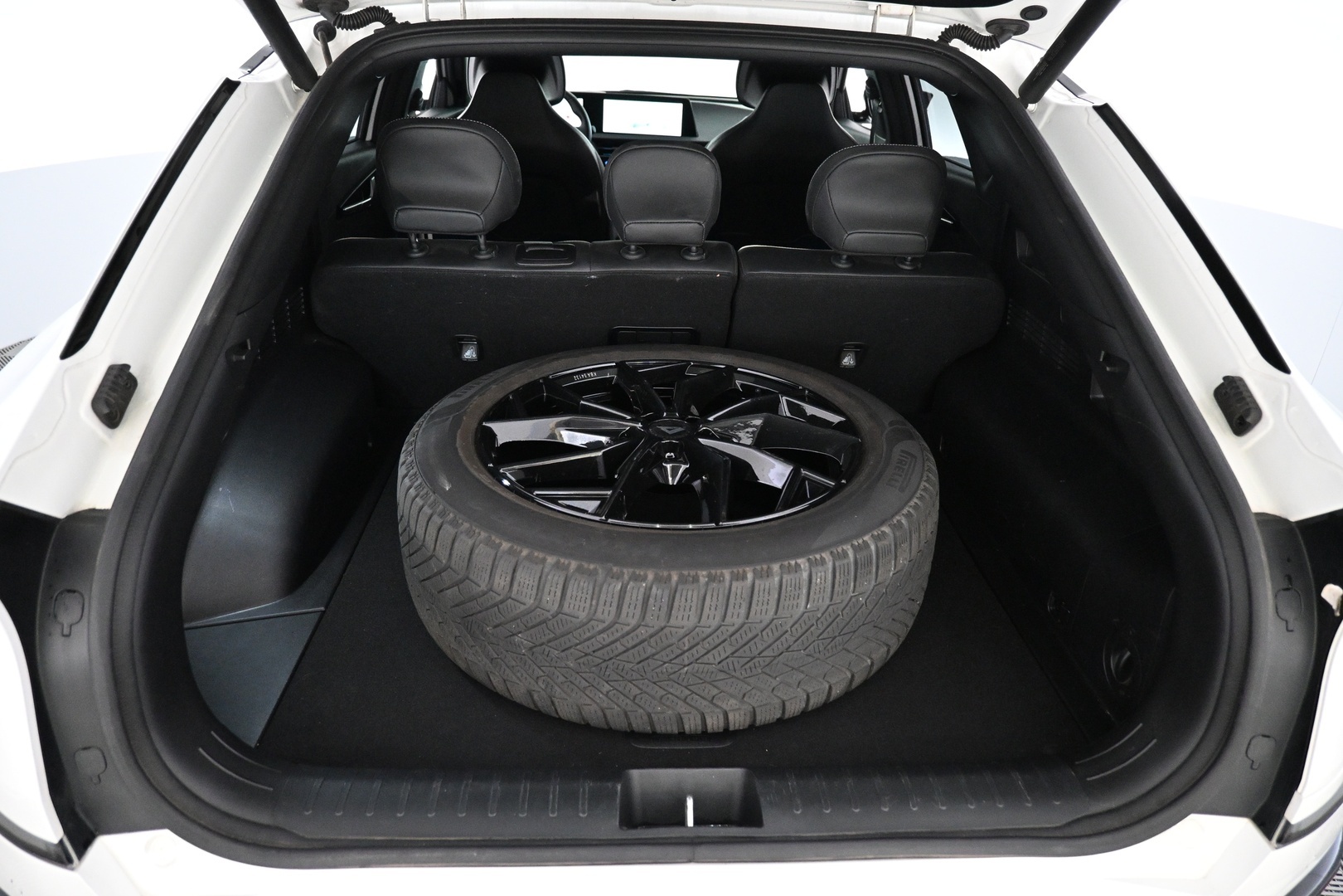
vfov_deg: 53.1
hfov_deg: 73.7
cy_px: 448
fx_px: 895
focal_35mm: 24
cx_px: 672
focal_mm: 16
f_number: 3.5
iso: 4000
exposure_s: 1/60
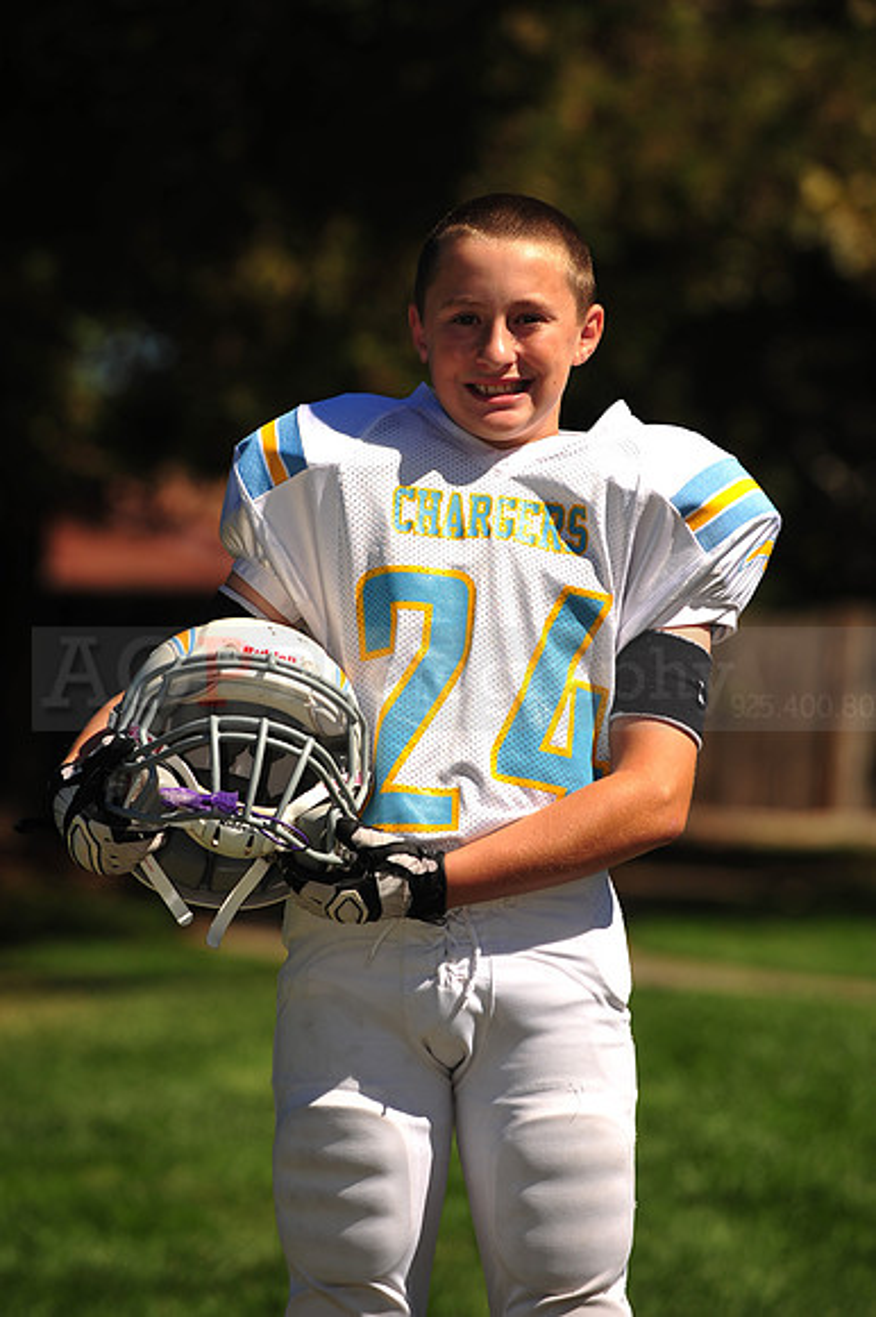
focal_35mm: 200
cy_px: 658
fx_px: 7308
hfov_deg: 6.9
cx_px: 438
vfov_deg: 10.3
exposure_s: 1/1000
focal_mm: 200
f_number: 5
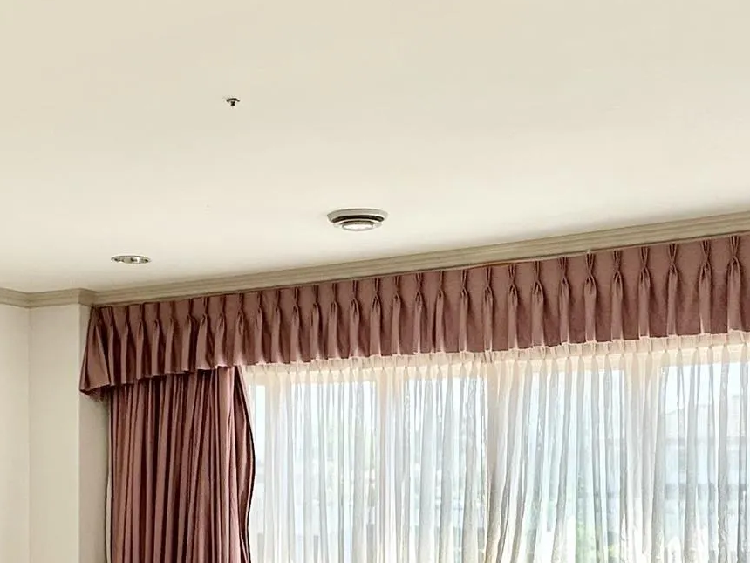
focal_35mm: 50
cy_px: 472
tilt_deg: -0.2
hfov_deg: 37.0
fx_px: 1083
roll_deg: +0.3
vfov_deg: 28.3
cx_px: 167
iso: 40
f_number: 2.2
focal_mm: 2.22
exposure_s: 1/250
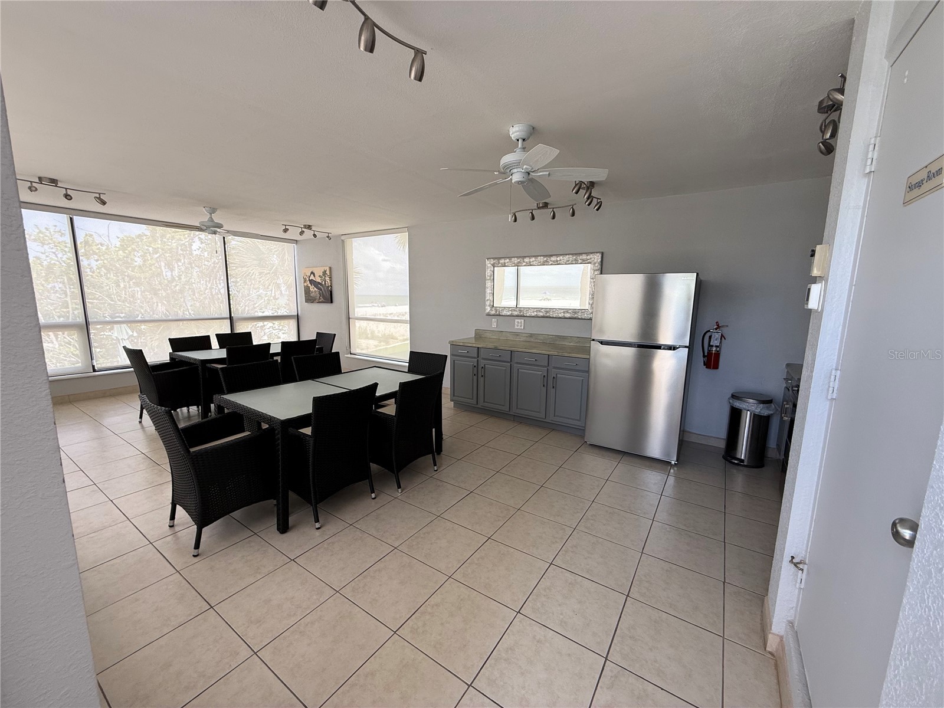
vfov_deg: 85.7
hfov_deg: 102.1
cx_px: 472
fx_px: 382
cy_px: 354
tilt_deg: -8.7
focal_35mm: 14
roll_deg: -1.2
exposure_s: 1/109
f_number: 2.2
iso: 50
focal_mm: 2.22
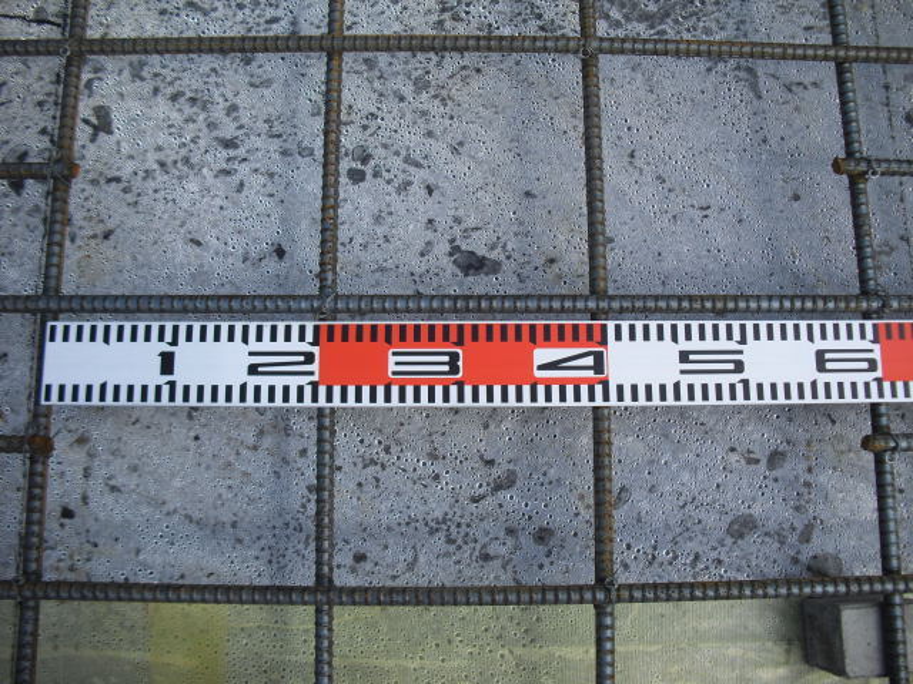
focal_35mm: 36
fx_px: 950
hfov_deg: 51.4
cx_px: 456
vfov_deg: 39.7
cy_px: 342
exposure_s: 1/160
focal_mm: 6.3
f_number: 7.8
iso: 64
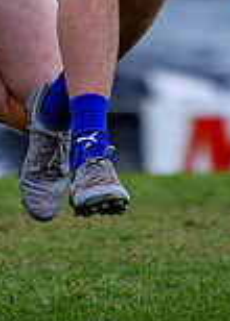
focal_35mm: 2005
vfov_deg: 1.0
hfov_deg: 0.7
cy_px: -219
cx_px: 187
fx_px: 18336
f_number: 2.8
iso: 110
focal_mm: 200
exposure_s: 1/2000
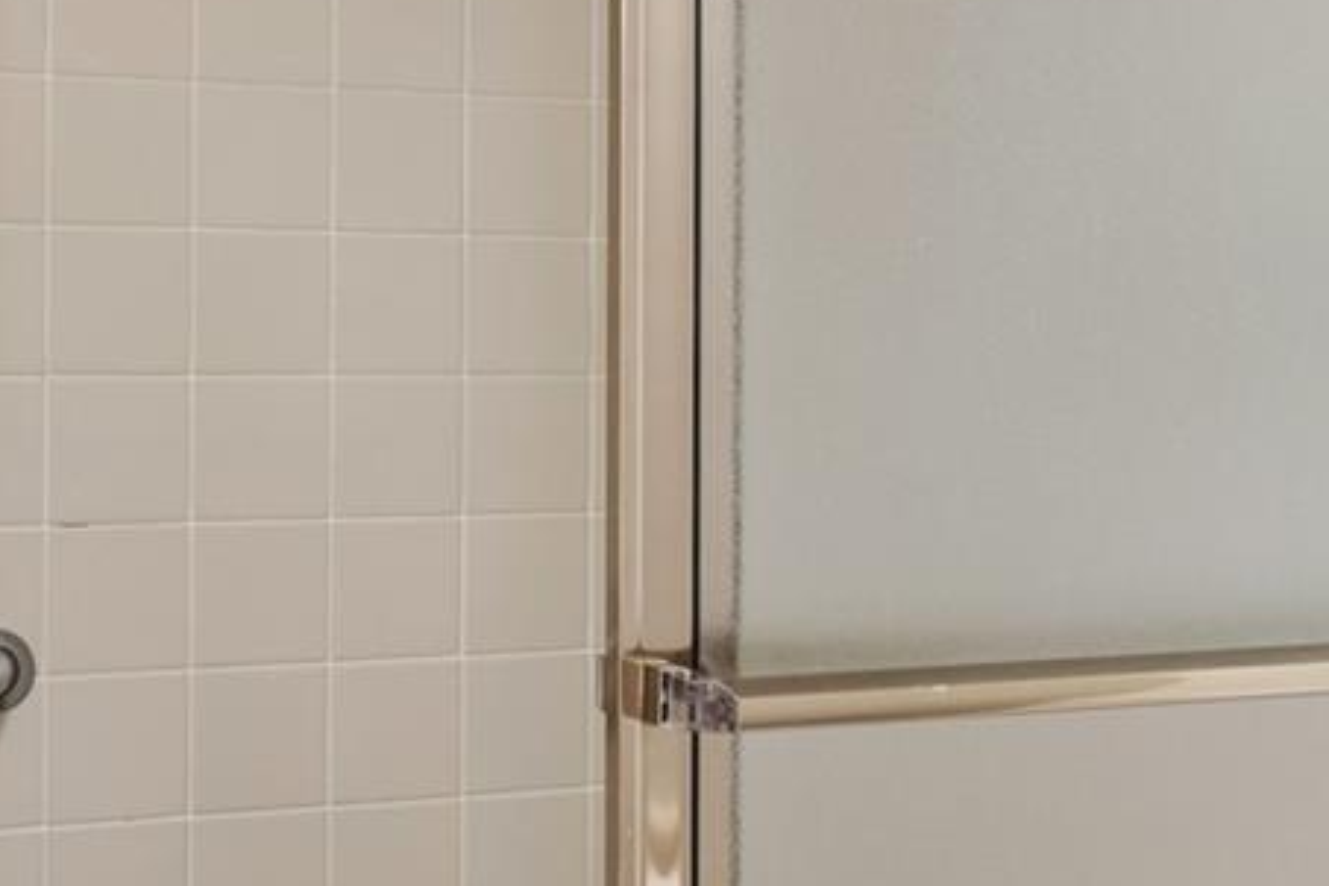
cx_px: 346
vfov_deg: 25.4
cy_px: 299
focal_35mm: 53
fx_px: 1956
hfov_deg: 36.7
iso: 100
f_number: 4.5
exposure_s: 1/20
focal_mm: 10
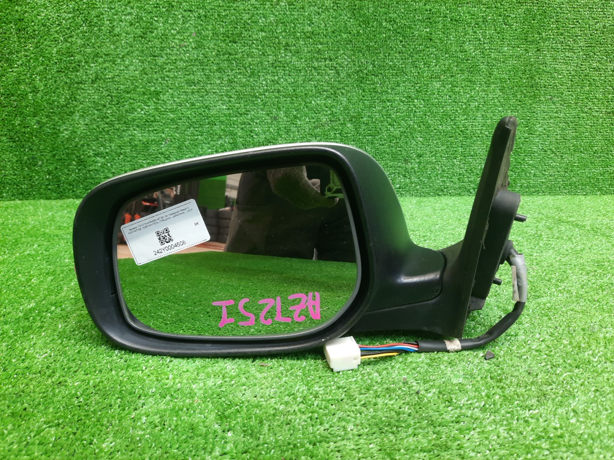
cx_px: 307
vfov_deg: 54.9
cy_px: 230
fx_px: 443
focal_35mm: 25
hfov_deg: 69.4
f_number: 2
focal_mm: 4.6
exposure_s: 1/50
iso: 153
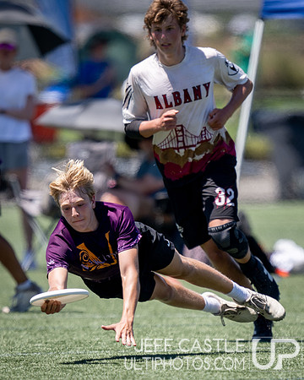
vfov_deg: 2.0
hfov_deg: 1.6
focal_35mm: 961
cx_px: 177
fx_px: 10806
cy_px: 324
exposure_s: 1/2000
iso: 80
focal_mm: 400
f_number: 2.8
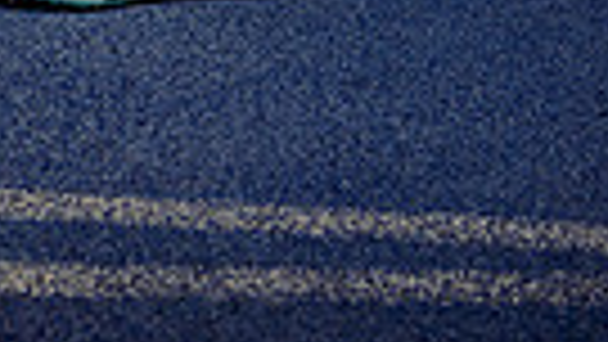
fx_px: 2757
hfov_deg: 12.6
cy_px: -518
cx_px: 225
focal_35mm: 171
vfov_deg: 6.7
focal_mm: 49
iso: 320
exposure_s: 1/250
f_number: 5.6
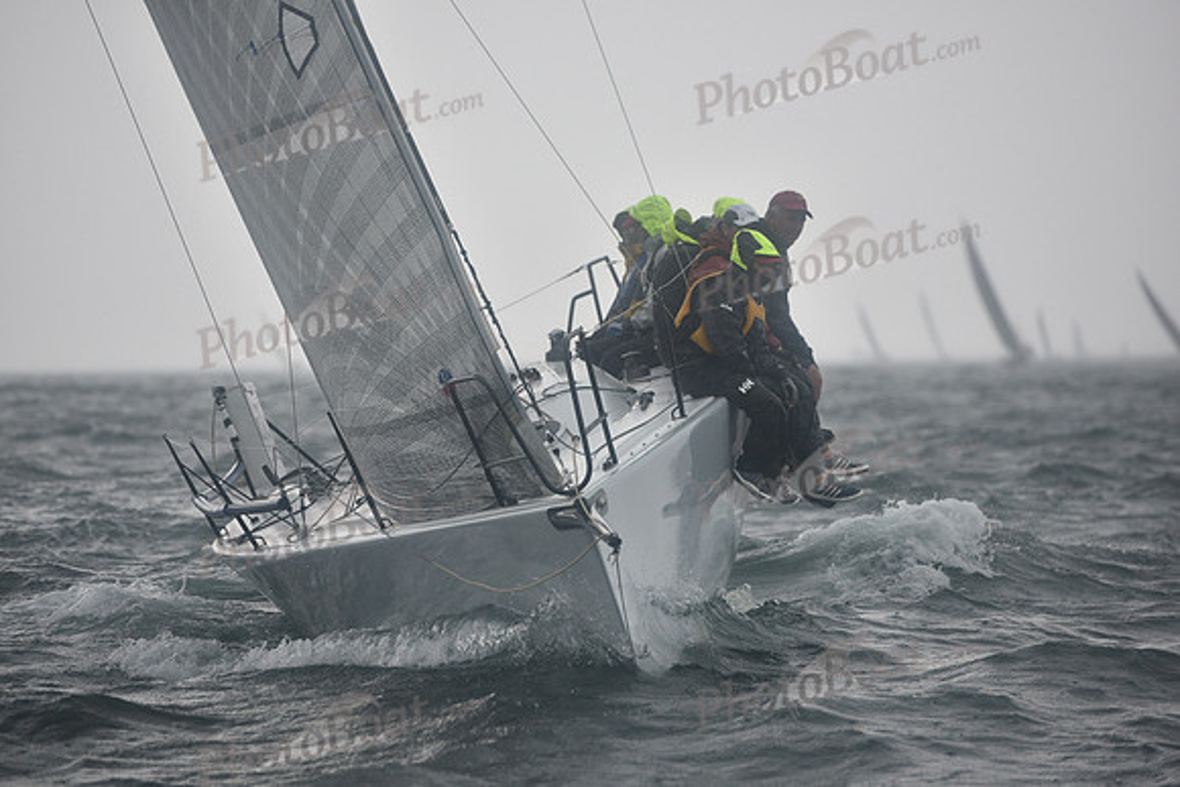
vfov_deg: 7.0
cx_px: 590
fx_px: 6393
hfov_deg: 10.5
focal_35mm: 195
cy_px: 394
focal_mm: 195
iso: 400
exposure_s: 1/640
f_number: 3.5
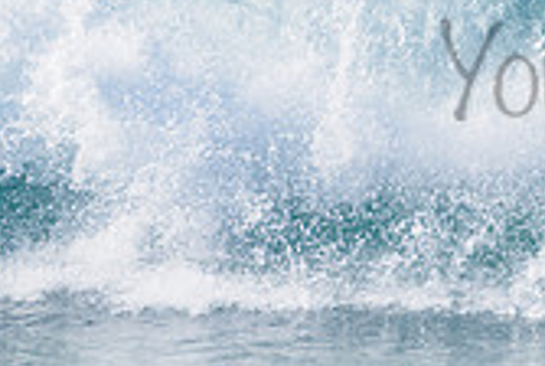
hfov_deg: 1.2
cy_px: 41
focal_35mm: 1752
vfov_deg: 0.8
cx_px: 777
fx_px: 26570
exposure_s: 1/2000
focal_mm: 500
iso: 200
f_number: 5.6
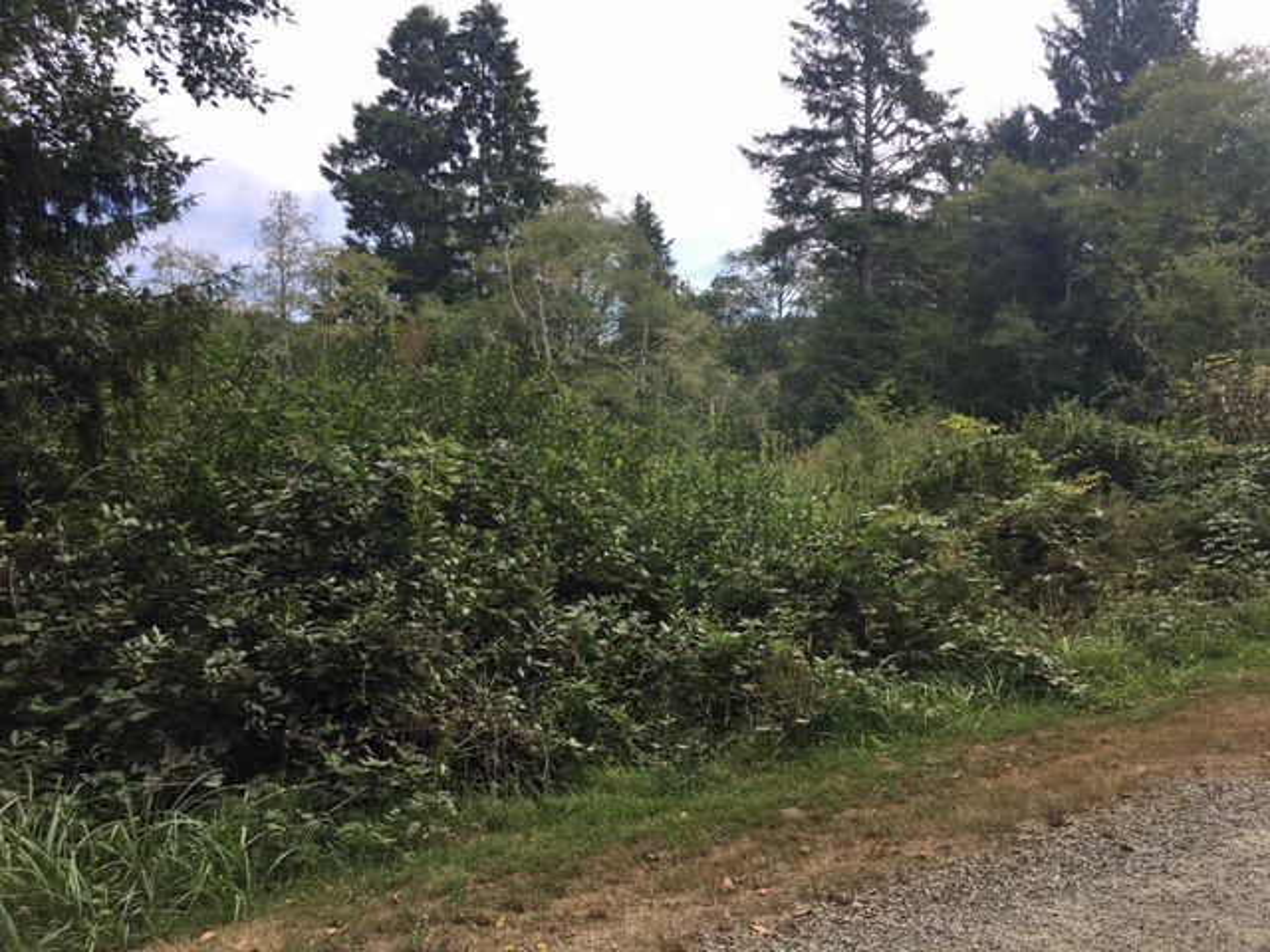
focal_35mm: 29
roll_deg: +1.6
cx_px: 635
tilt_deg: +2.7
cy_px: 476
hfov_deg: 61.7
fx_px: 1064
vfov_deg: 48.2
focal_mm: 4.15
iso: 25
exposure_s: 1/712
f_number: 2.2
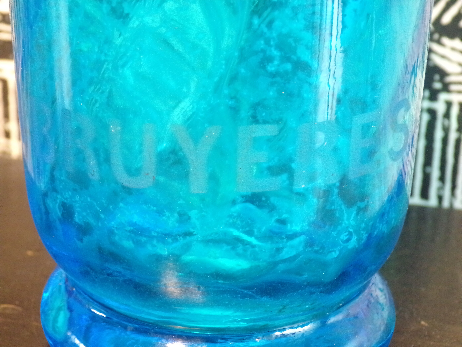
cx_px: 231
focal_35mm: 65
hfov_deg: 29.8
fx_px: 868
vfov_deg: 22.6
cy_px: 174
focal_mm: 11.6
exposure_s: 1/14
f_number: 3.8
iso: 800
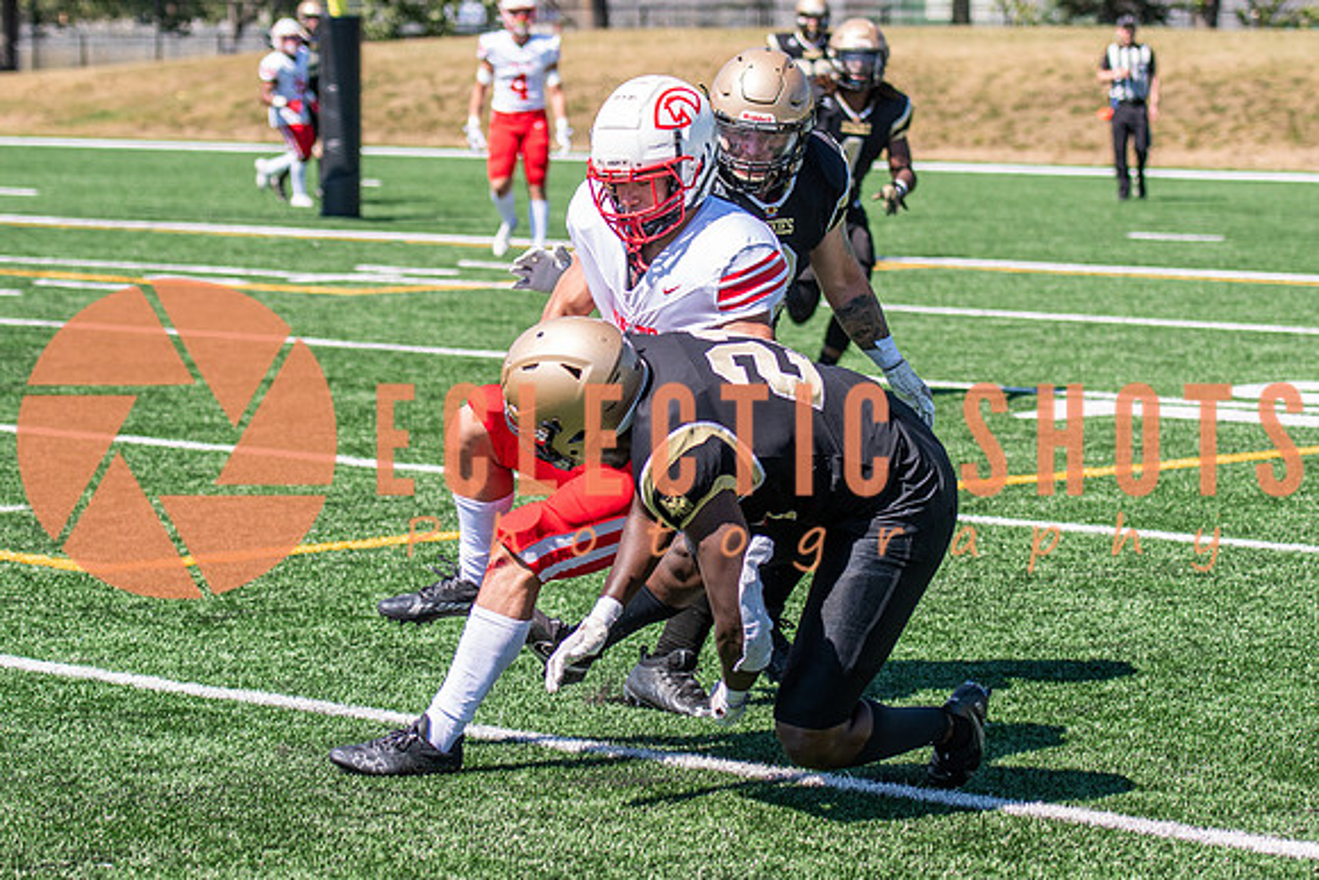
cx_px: 682
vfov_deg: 10.6
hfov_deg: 15.9
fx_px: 4735
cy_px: 409
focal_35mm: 129
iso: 160
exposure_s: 1/2000
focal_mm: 70
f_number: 2.8
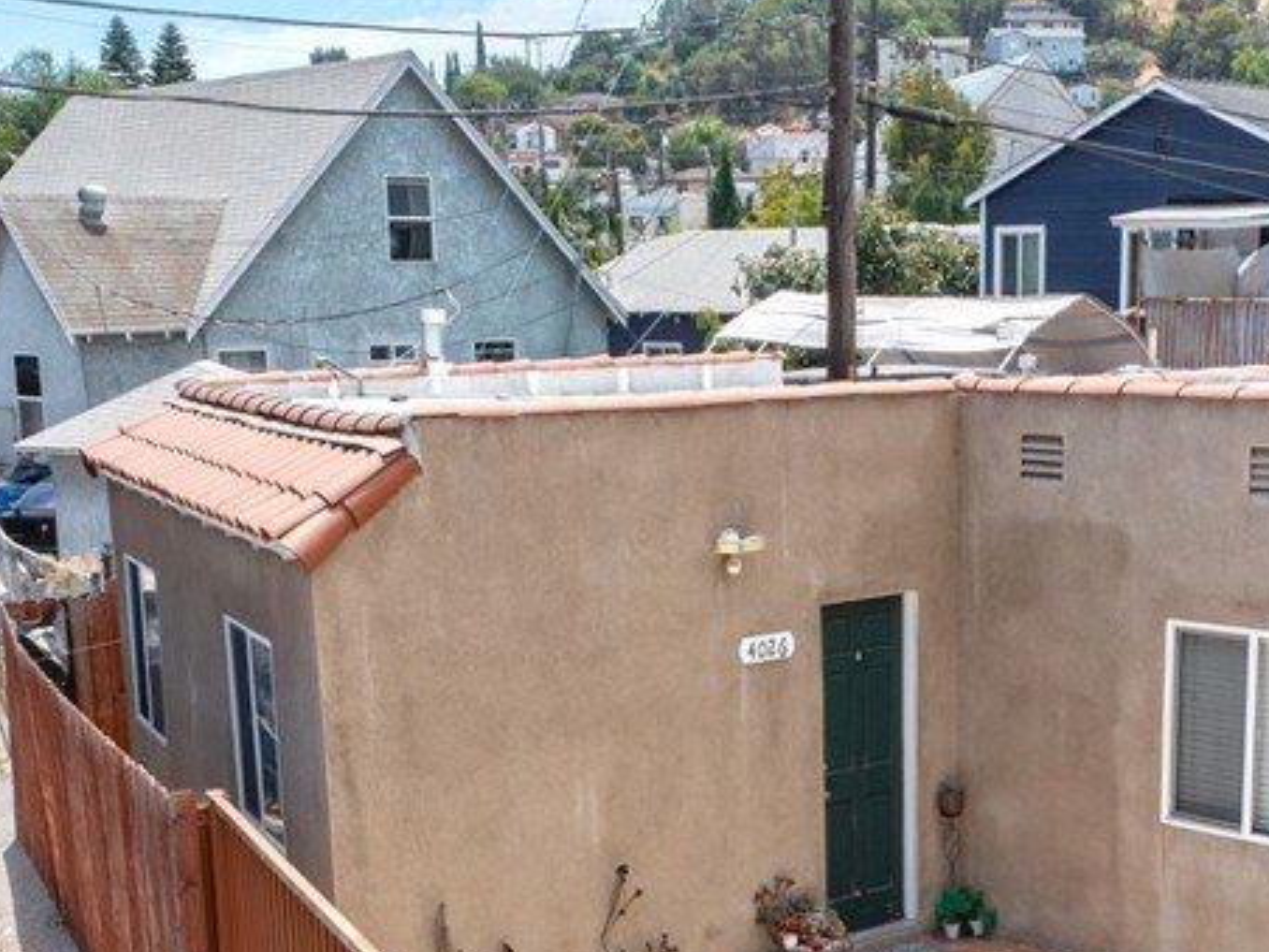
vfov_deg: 23.4
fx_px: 2236
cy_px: 848
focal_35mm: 61
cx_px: 792
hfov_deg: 31.5
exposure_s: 1/400
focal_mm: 10.26
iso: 100
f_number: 5.6
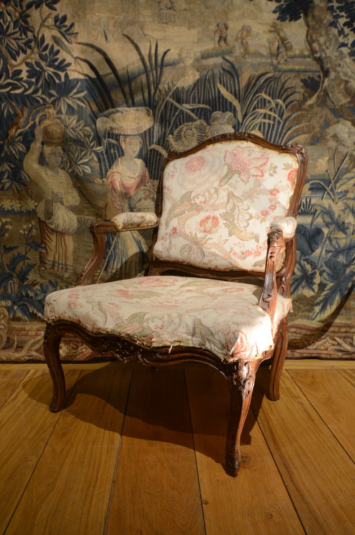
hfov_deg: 43.4
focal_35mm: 30
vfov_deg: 62.0
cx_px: 178
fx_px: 446
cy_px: 268
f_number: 5.6
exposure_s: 1/1.3
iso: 100
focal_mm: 20
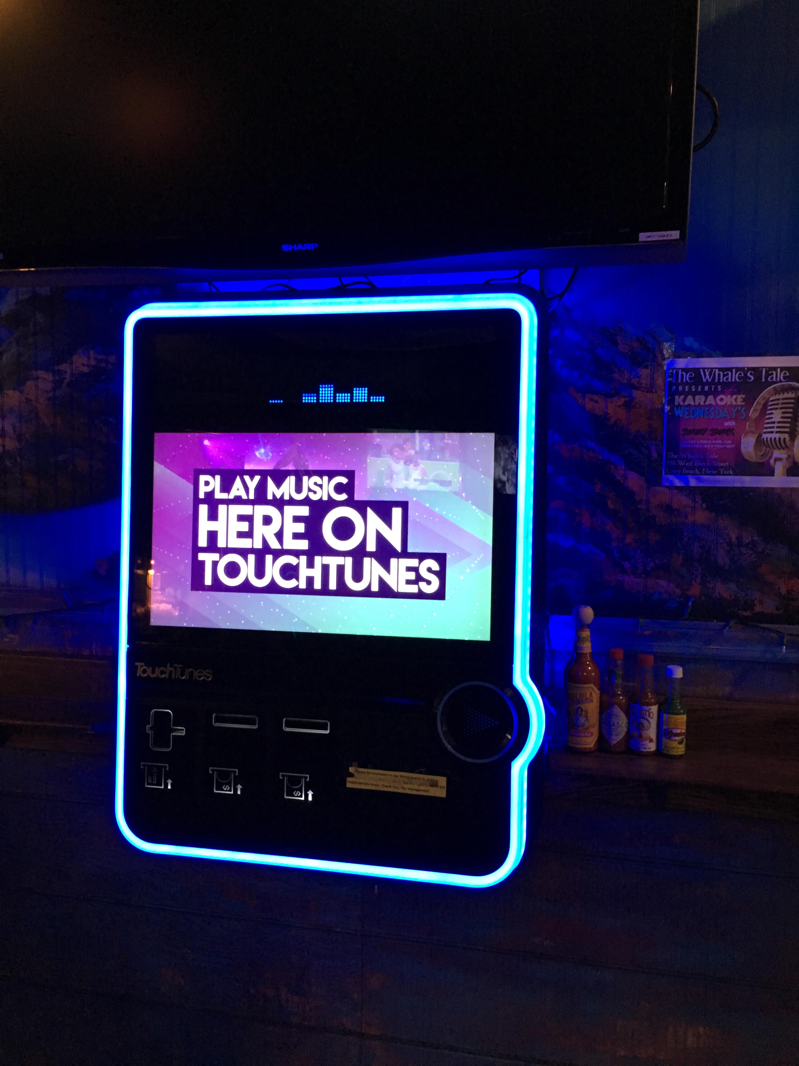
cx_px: 400
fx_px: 892
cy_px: 533
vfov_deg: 61.7
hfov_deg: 48.2
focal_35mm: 29
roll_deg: +0.1
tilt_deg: -5.7
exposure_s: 1/24
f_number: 2.2
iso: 200
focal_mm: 4.15
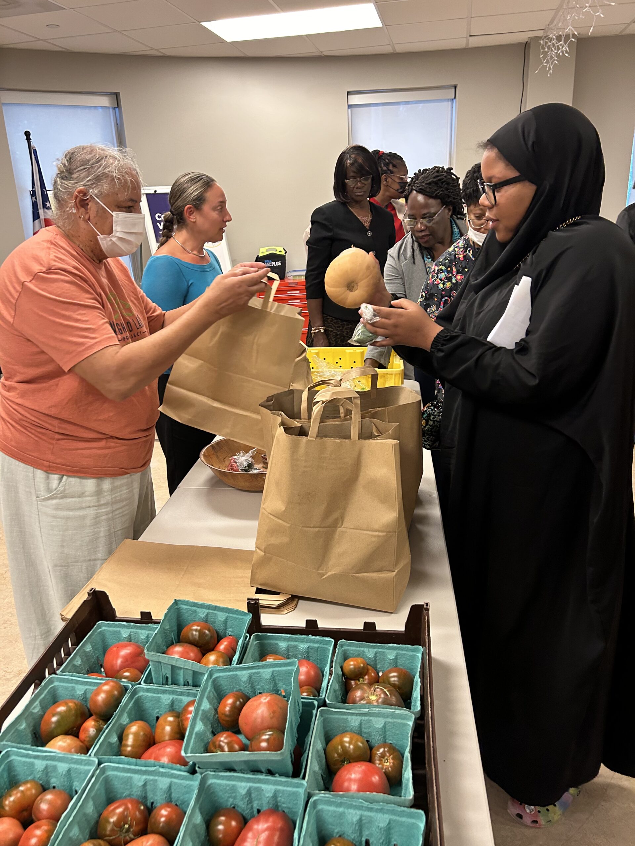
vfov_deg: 67.3
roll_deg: +2.4
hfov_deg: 53.1
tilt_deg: -17.9
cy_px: 423
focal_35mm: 26
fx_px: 636
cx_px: 318
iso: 250
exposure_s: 1/60
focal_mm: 5.7
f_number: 1.5
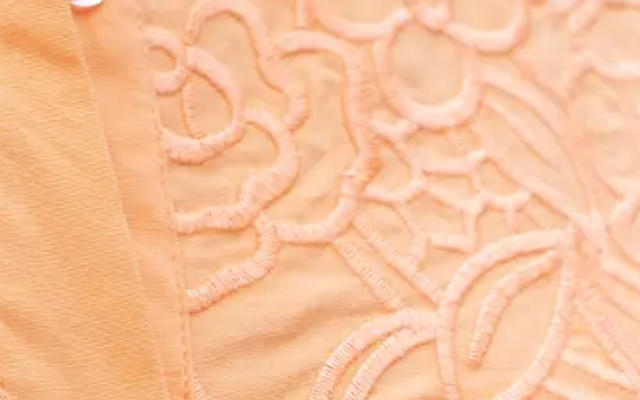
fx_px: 11393
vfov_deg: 2.0
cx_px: -300
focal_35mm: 653
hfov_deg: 3.2
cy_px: -1061
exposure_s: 1/250
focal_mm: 135
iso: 500
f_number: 3.5
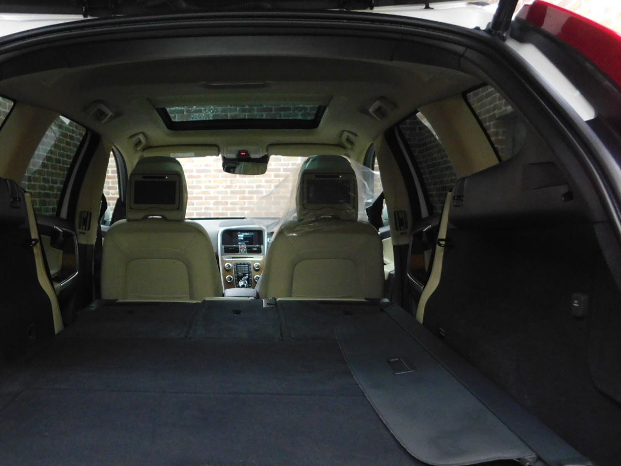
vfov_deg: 42.7
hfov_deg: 54.3
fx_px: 592
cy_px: 283
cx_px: 208
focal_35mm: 33
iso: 400
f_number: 3
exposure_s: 1/25
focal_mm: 4
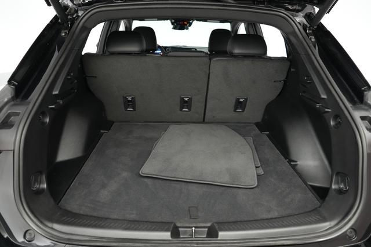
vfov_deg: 51.2
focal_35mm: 25
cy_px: 124
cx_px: 186
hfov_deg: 71.5
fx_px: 257
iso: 6400
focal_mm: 25
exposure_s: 1/160
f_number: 2.8
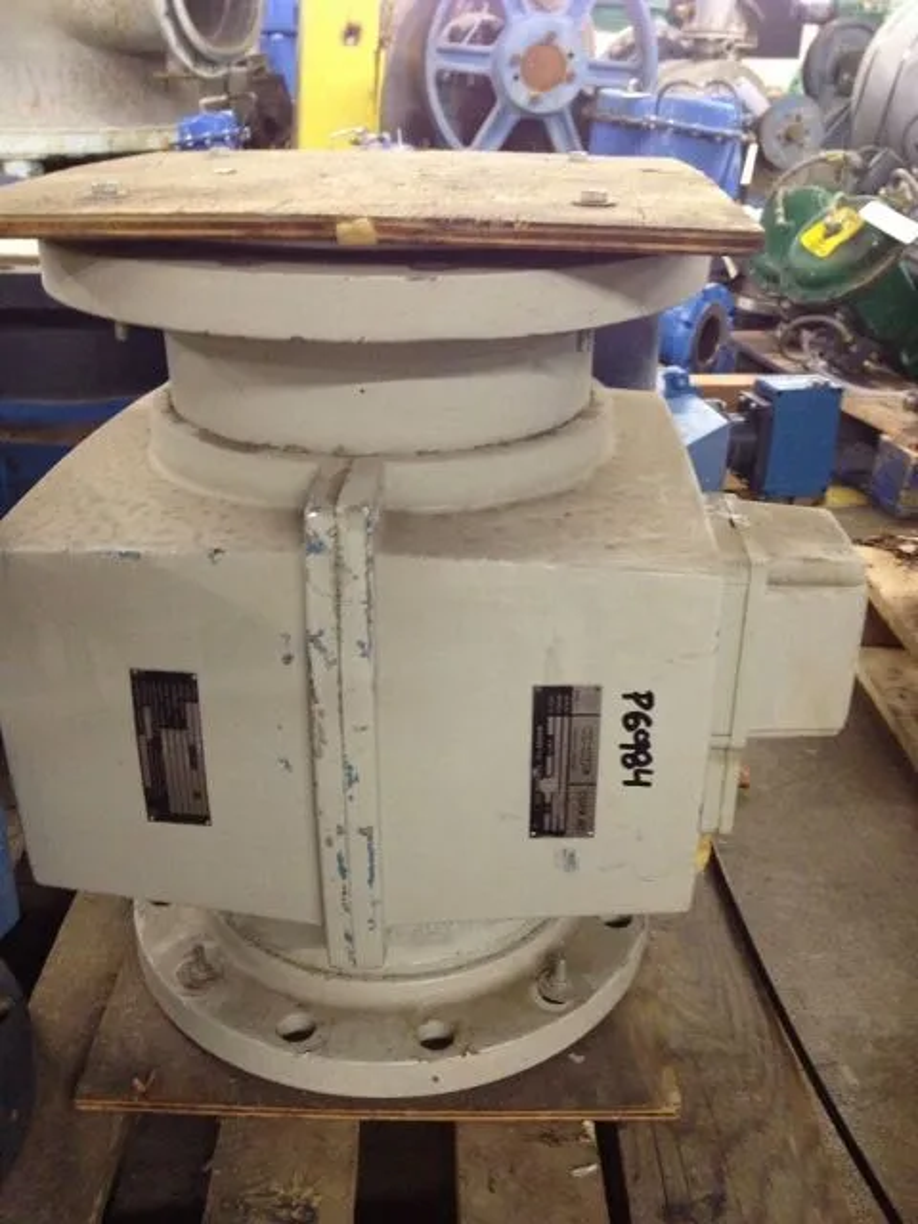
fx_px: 1238
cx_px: 459
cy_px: 612
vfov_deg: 52.6
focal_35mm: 35
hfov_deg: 40.7
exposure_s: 1/20
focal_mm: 4.28
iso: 320
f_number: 2.4
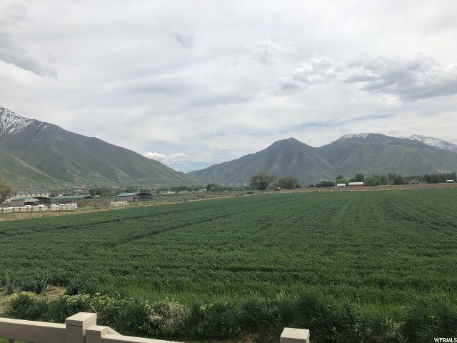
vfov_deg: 49.7
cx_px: 228
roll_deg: +3.5
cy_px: 172
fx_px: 370
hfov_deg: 63.4
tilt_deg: +5.0
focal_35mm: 28
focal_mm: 4
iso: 20
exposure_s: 1/3745
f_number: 1.8
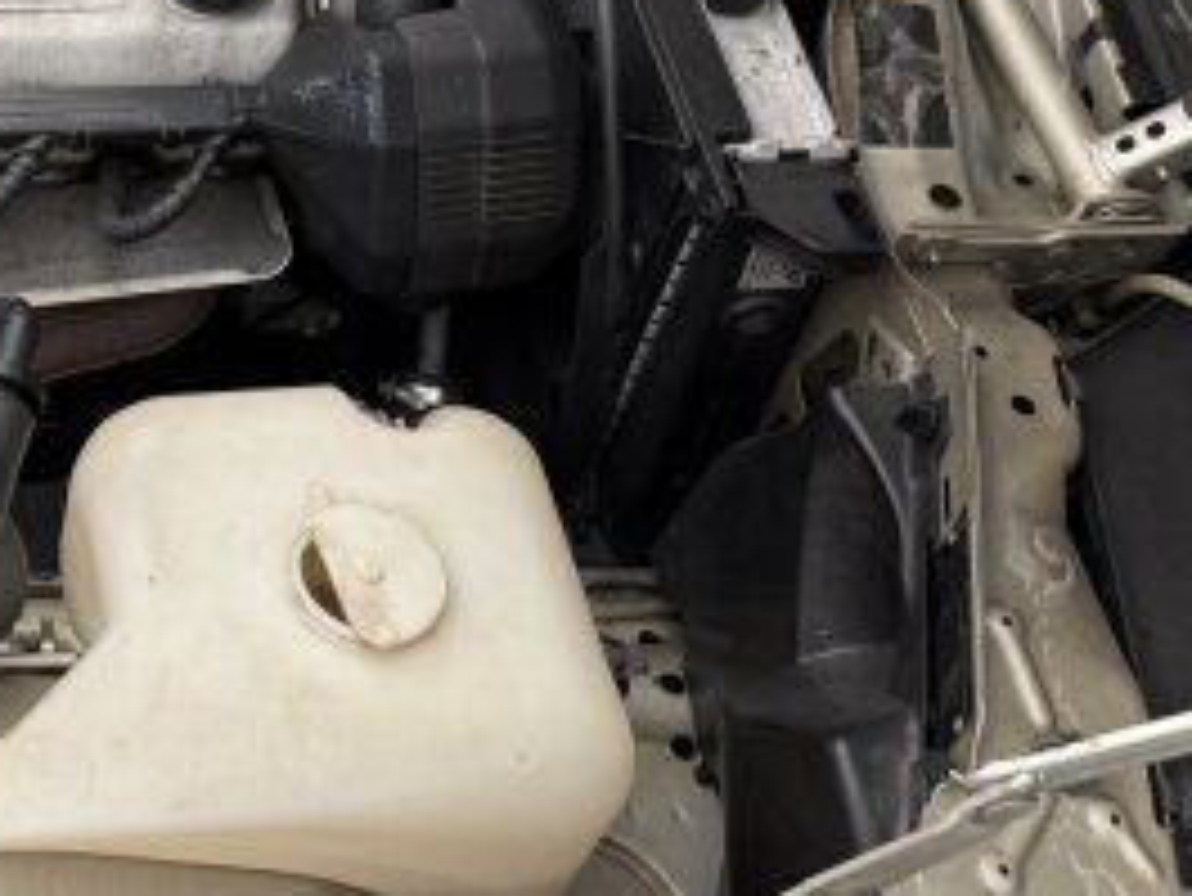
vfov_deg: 24.5
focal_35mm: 58
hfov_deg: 29.7
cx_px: -139
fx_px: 1998
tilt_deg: -48.3
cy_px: 77
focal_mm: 6.76
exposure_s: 1/49
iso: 125
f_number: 1.78
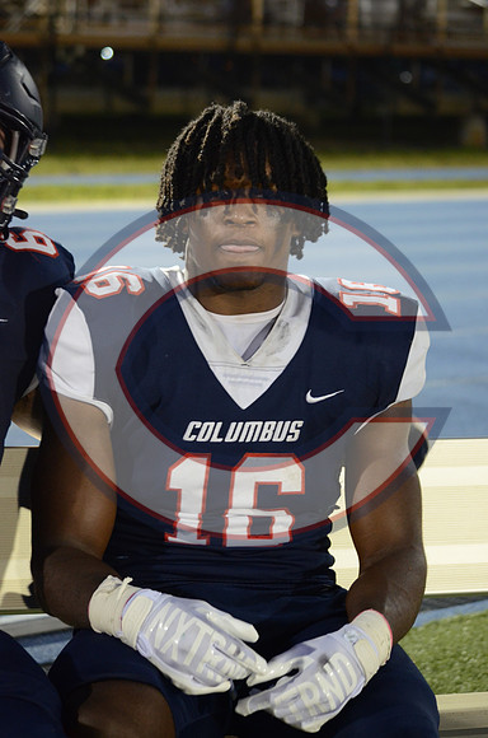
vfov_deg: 20.1
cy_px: 369
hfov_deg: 13.4
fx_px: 2084
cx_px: 244
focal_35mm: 102
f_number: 4.5
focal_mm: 68
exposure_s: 1/125
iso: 1600
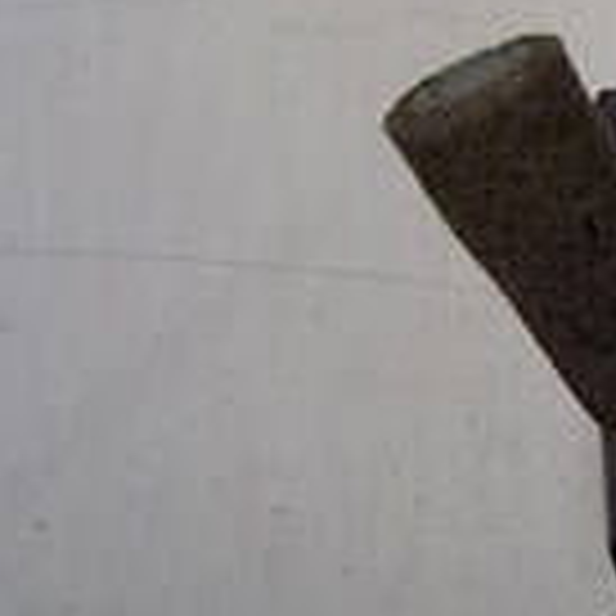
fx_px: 1913
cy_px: 261
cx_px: 1277
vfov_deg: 18.3
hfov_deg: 14.7
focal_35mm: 95
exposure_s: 1/30
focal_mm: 4
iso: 140
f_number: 3.1
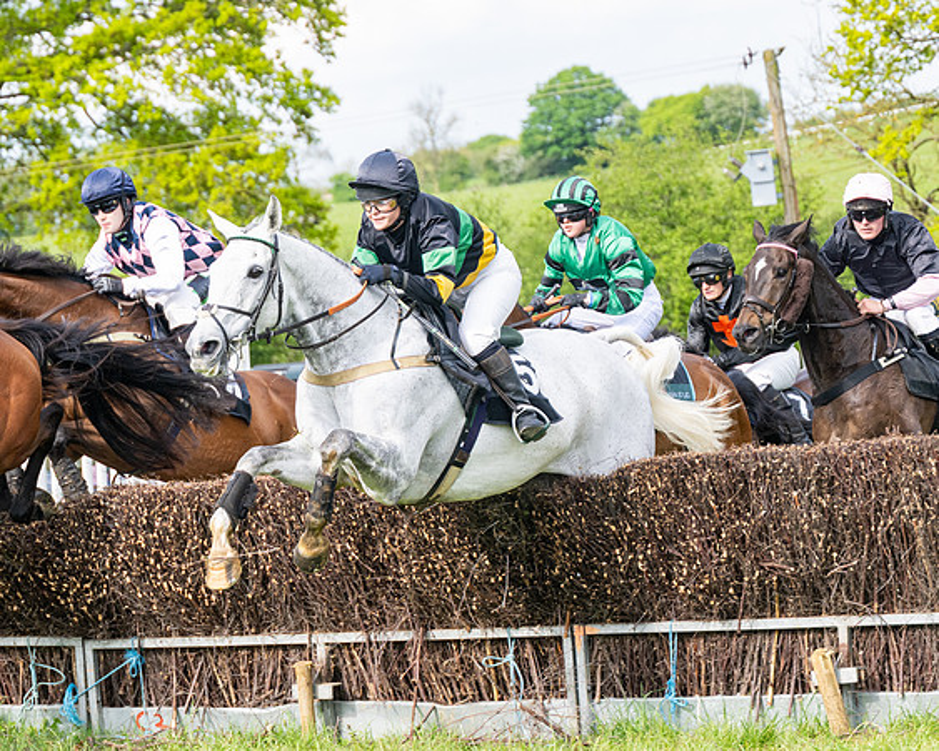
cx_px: 451
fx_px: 4601
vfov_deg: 9.3
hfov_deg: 11.7
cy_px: 376
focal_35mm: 166
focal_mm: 98
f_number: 4
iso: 400
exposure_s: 1/1600
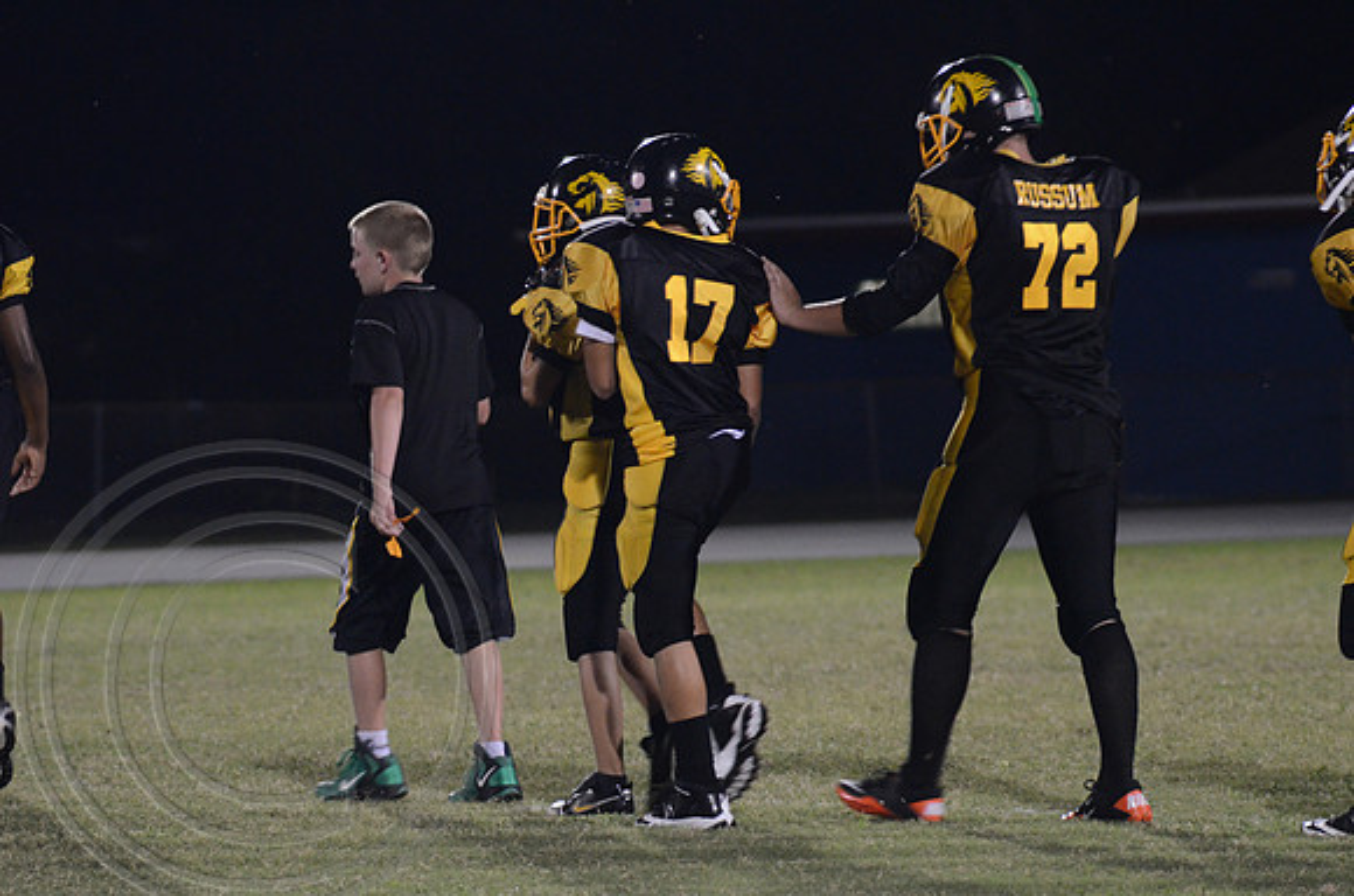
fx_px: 11259
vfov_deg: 4.6
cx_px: 677
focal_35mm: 300
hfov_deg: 6.9
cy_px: 448
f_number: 5.6
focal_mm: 200
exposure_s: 1/125
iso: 3200
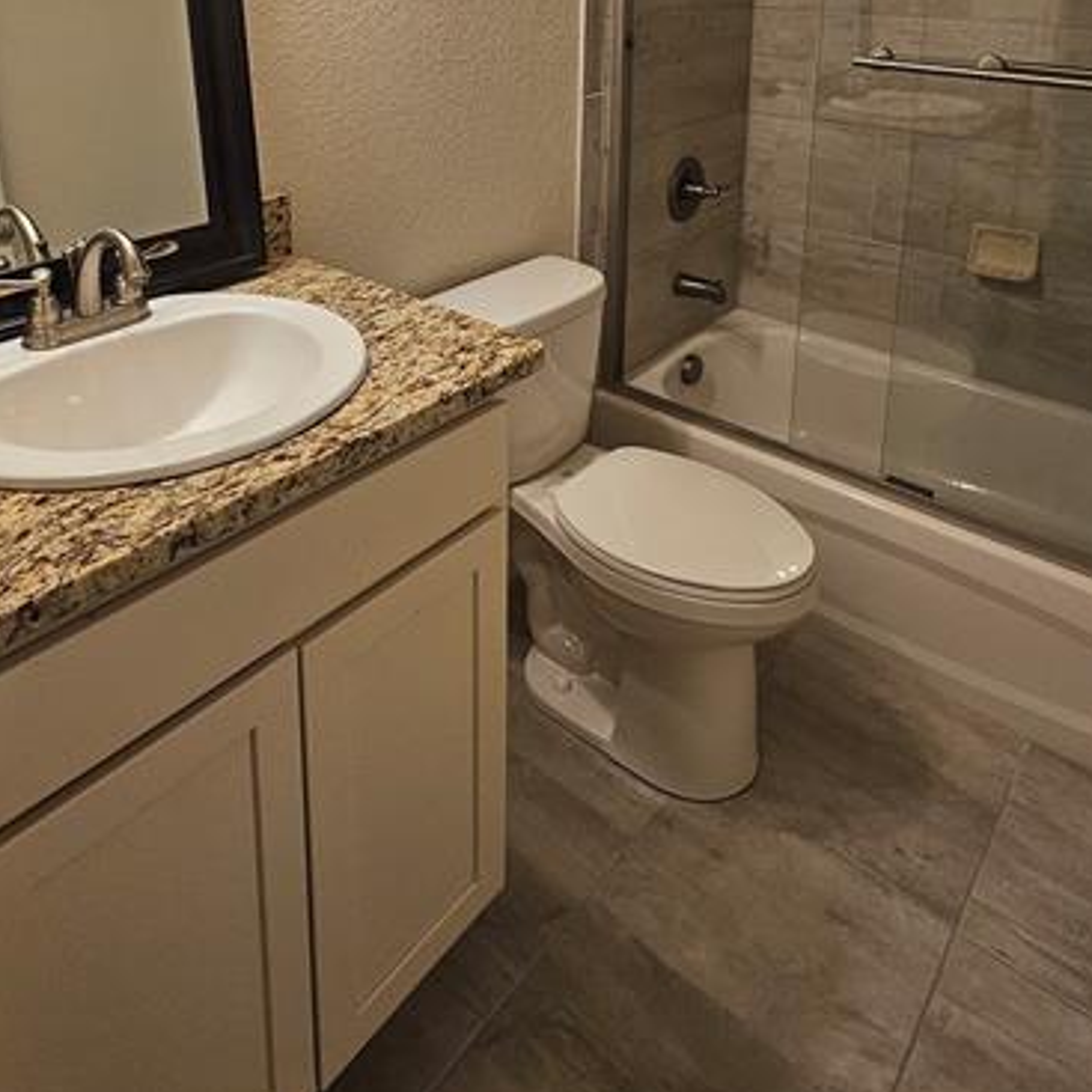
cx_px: 561
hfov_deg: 65.0
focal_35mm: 24
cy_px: 134
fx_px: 857
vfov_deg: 57.1
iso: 100
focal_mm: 2.2
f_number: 2.2
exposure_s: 1/60
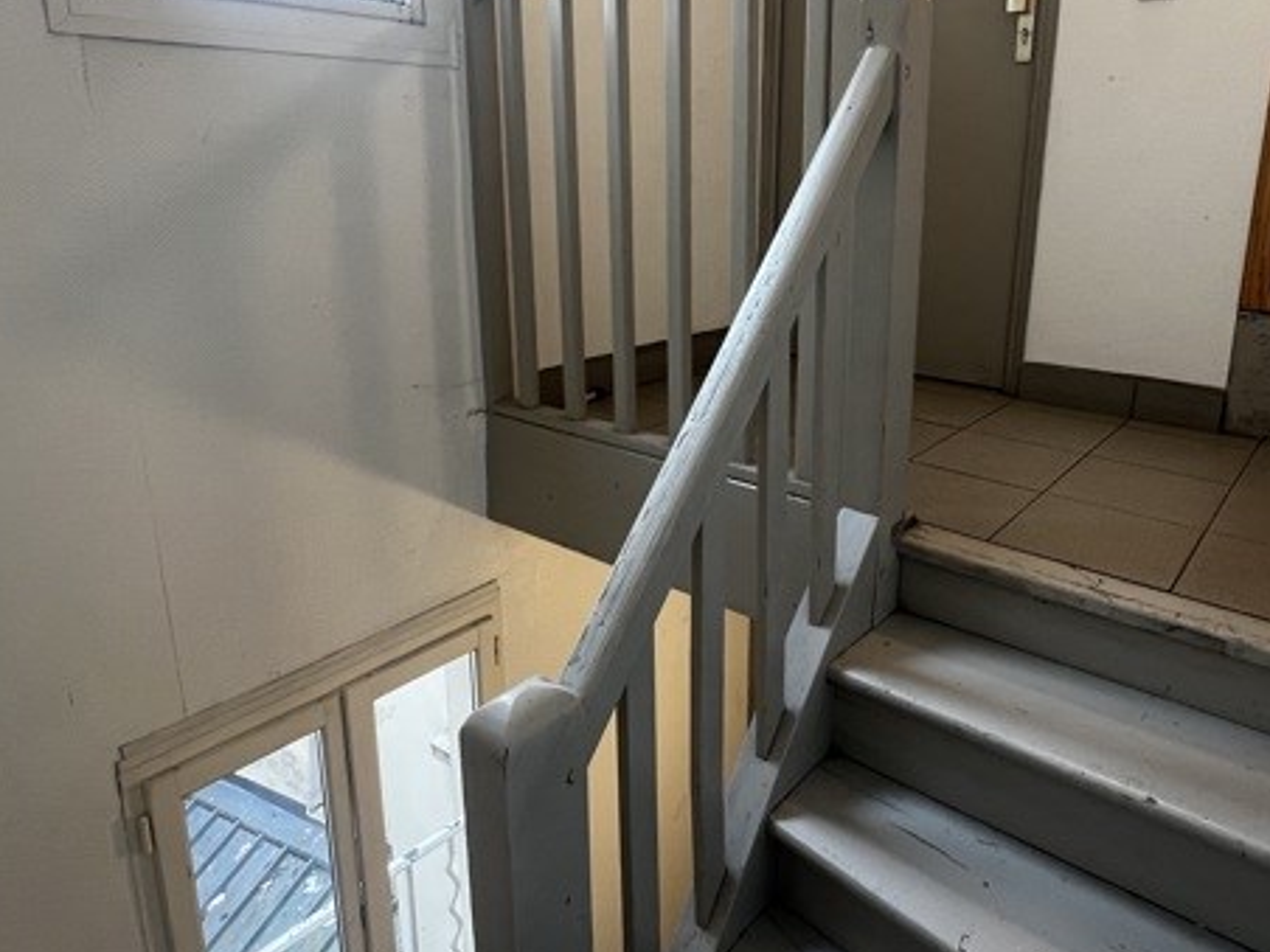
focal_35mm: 23
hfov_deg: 73.4
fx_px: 844
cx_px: 736
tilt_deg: -13.6
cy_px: 373
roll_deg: -0.8
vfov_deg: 58.3
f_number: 1.8
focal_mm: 1.57
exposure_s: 1/100
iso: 160
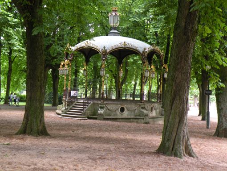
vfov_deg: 21.9
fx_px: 440
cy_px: 86
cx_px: 114
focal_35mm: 67
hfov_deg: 29.0
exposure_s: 1/16.8
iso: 64
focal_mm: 11.9
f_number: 3.5
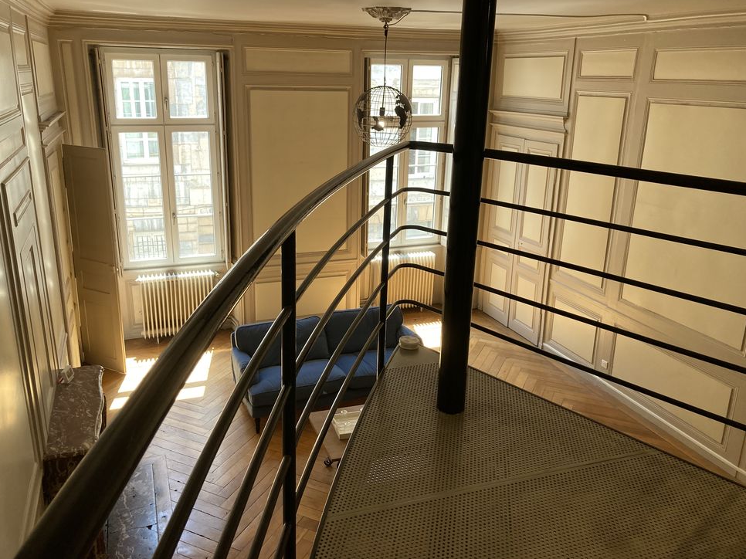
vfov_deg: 48.2
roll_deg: -2.4
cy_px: 275
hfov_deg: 61.7
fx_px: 625
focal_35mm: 29
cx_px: 361
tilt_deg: -16.8
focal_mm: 3.99
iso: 64
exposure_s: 1/121
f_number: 1.8
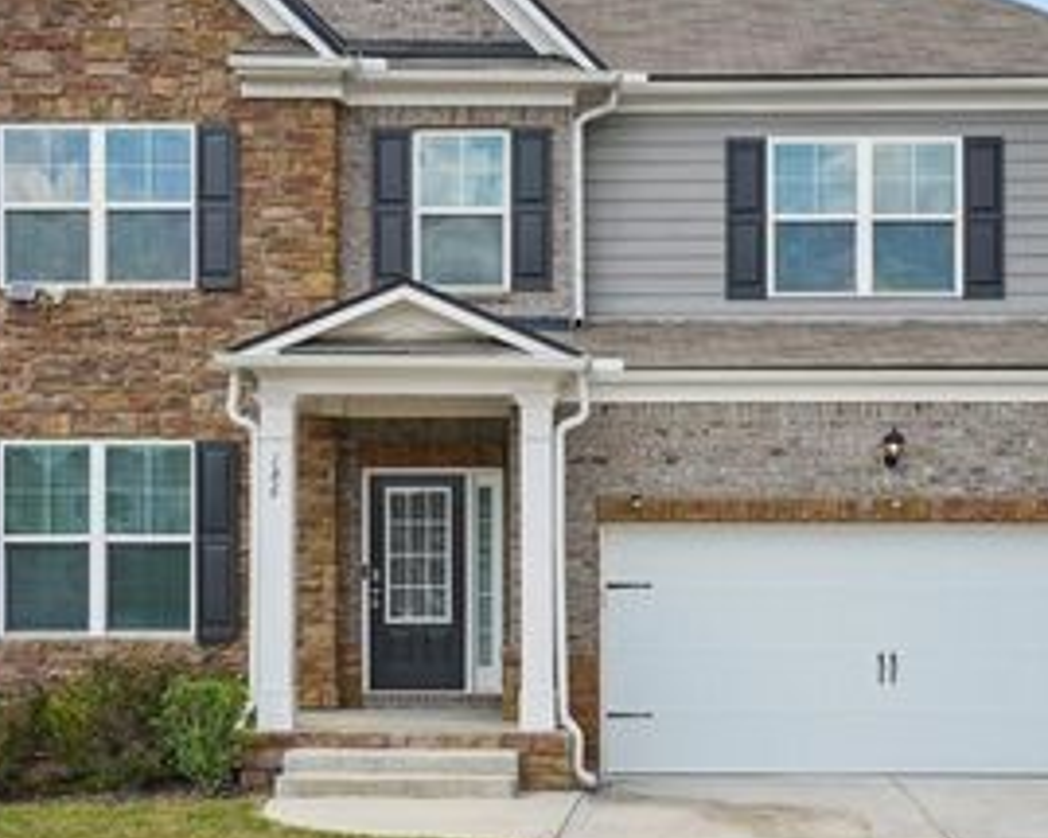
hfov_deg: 30.9
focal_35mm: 61
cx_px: 604
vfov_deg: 24.9
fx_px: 1891
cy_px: 294
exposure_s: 1/160
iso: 160
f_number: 8
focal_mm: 35
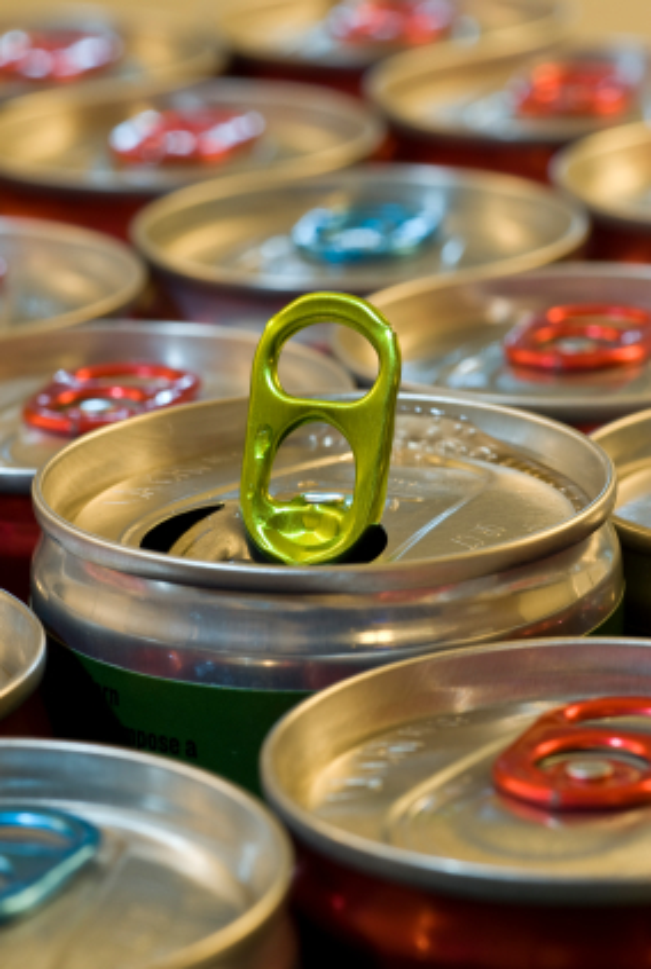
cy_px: 484
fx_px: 3644
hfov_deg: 10.2
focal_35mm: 135
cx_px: 326
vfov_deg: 15.2
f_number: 16
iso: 100
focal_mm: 90
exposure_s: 2
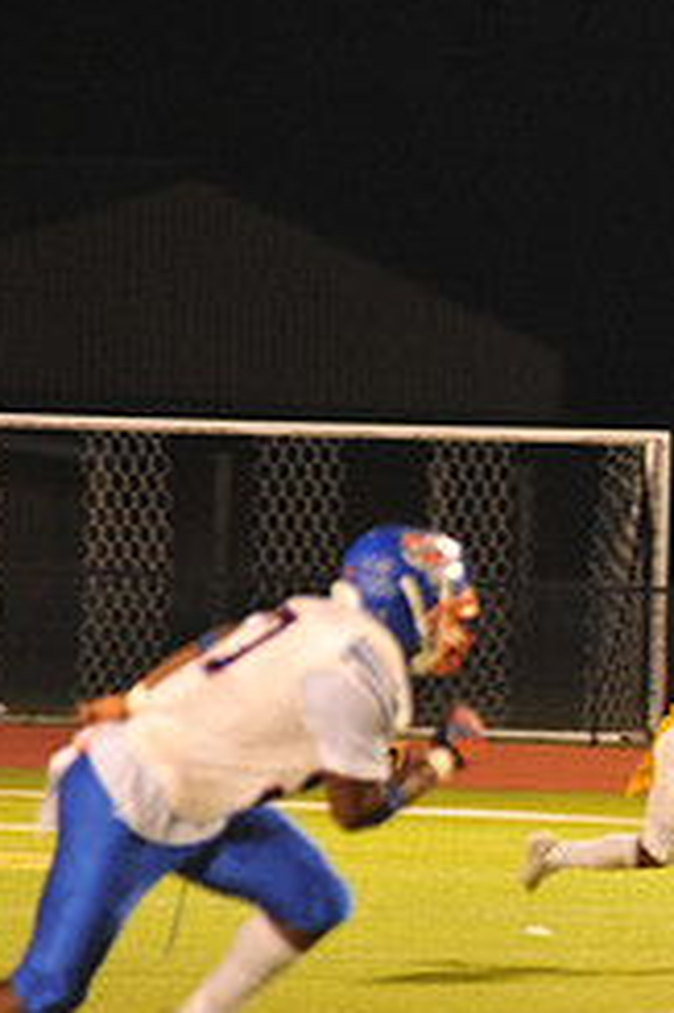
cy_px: 703
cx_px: 1174
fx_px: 13301
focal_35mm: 473
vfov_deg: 4.4
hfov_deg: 2.9
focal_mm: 200
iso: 3200
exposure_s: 1/160
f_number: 3.5
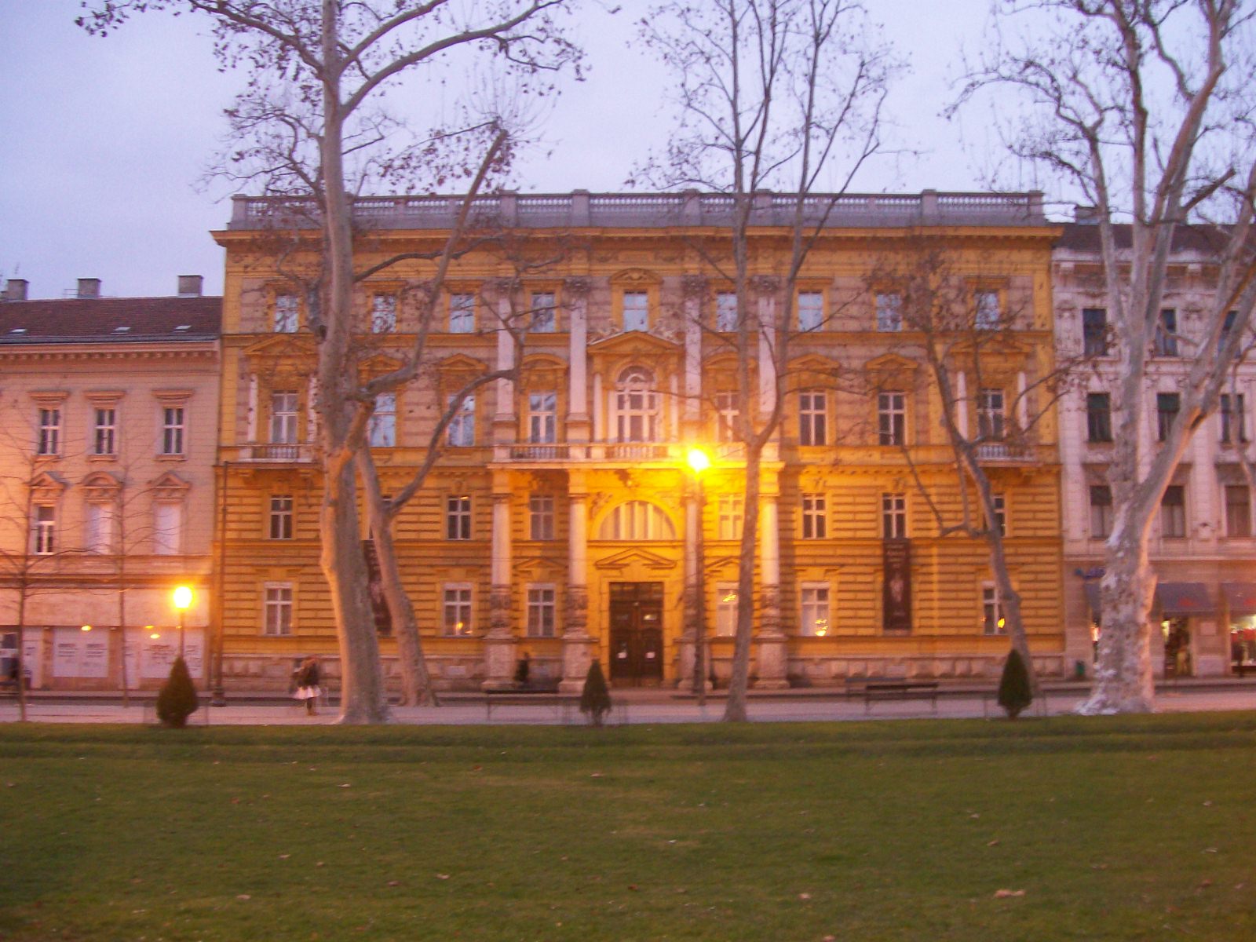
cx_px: 628
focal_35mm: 36
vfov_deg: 39.7
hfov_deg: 51.4
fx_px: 1306
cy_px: 471
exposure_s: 1/4.26
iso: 140
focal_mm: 6
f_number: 2.7
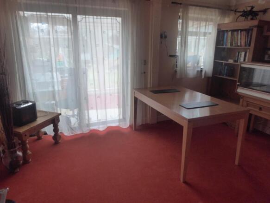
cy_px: 102
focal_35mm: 24
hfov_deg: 71.6
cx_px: 135
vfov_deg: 56.8
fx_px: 187
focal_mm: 4.3
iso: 400
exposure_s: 1/13
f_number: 3.3
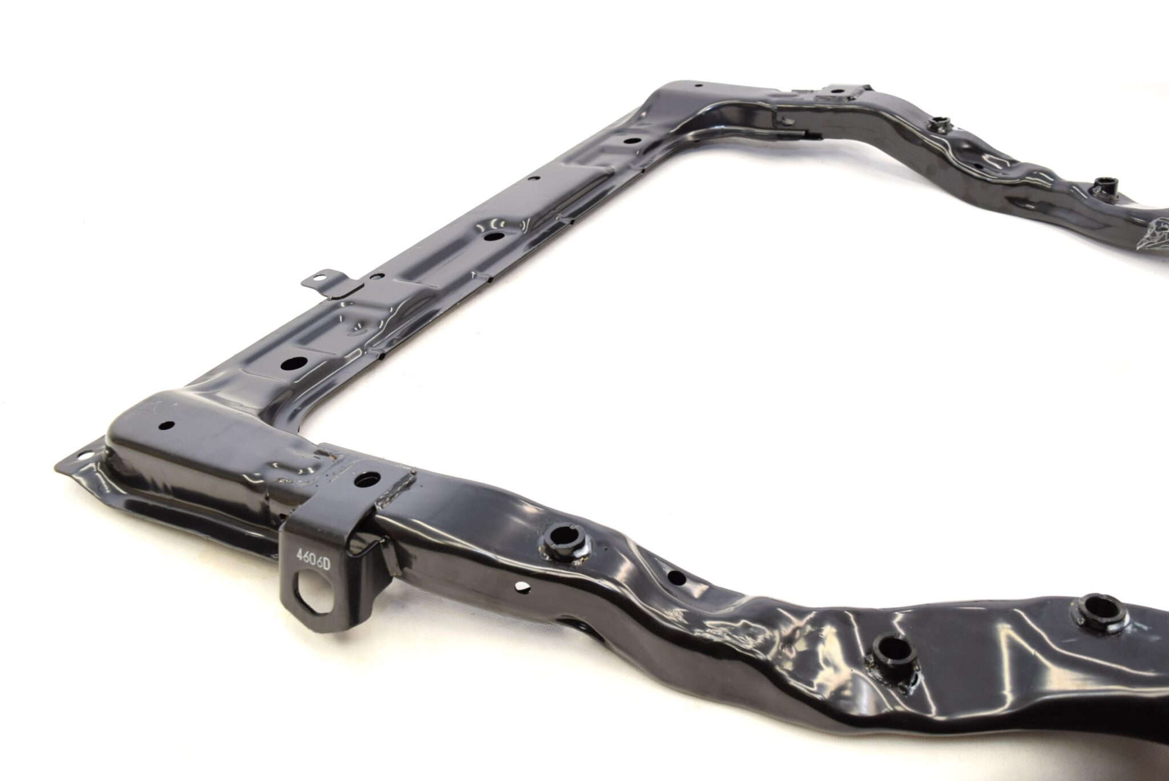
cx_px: 584
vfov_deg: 40.0
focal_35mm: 33
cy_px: 390
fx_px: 1072
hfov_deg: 57.2
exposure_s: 1/125
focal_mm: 22
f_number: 5.6
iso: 400
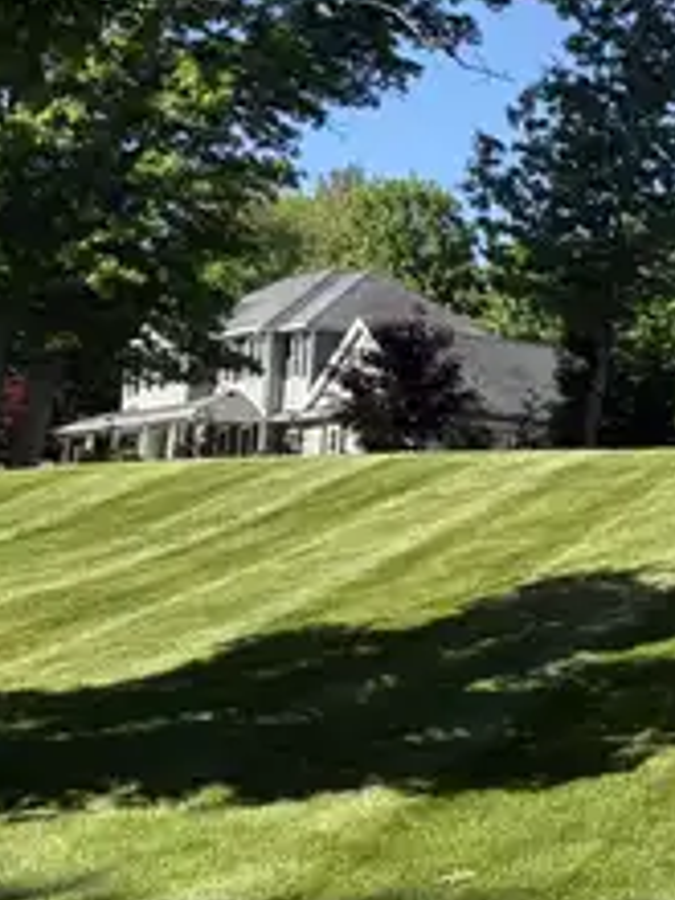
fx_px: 1846
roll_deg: -1.4
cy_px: 466
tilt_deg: +6.1
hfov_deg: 17.3
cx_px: 1174
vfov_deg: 27.4
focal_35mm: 71
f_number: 1.6
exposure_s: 1/2012
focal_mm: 5.96
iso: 50
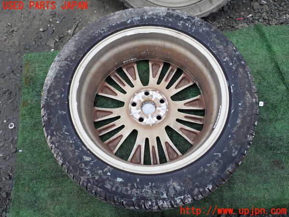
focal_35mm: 30
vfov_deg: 46.8
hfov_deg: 60.0
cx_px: 144
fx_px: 250
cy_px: 108
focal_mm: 5.4
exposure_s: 1/400
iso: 100
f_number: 3.2
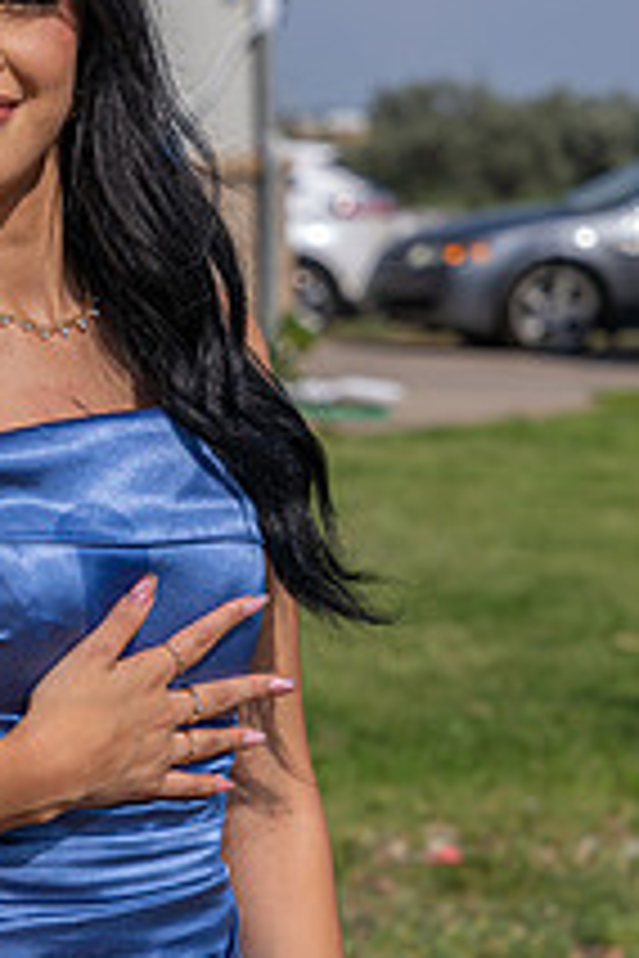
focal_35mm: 148
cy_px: 585
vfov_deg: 13.9
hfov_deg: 9.2
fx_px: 3940
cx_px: -4
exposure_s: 1/1000
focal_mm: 70
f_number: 5
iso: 100
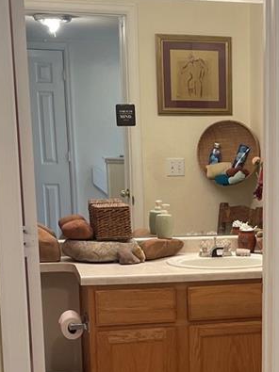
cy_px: 315
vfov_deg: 24.2
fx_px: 849
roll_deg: -0.6
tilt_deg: -12.5
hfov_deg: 18.2
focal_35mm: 79
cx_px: 277
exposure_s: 1/120
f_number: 1.6
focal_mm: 4.2
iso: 125
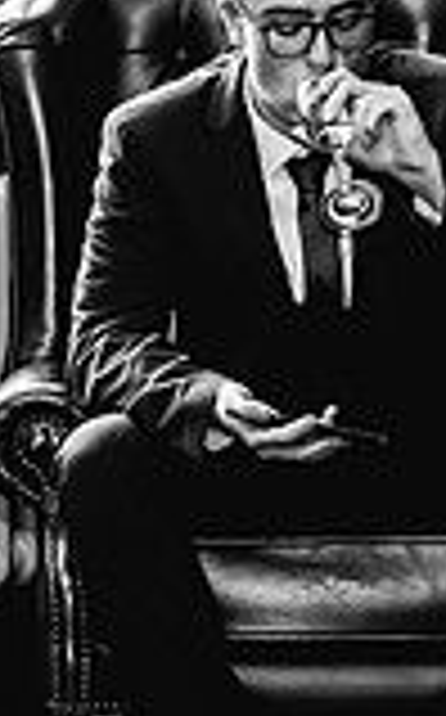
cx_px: 451
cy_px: 232
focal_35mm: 279
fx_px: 5441
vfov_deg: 7.5
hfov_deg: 4.7
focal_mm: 75
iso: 800
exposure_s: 1/200
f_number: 5
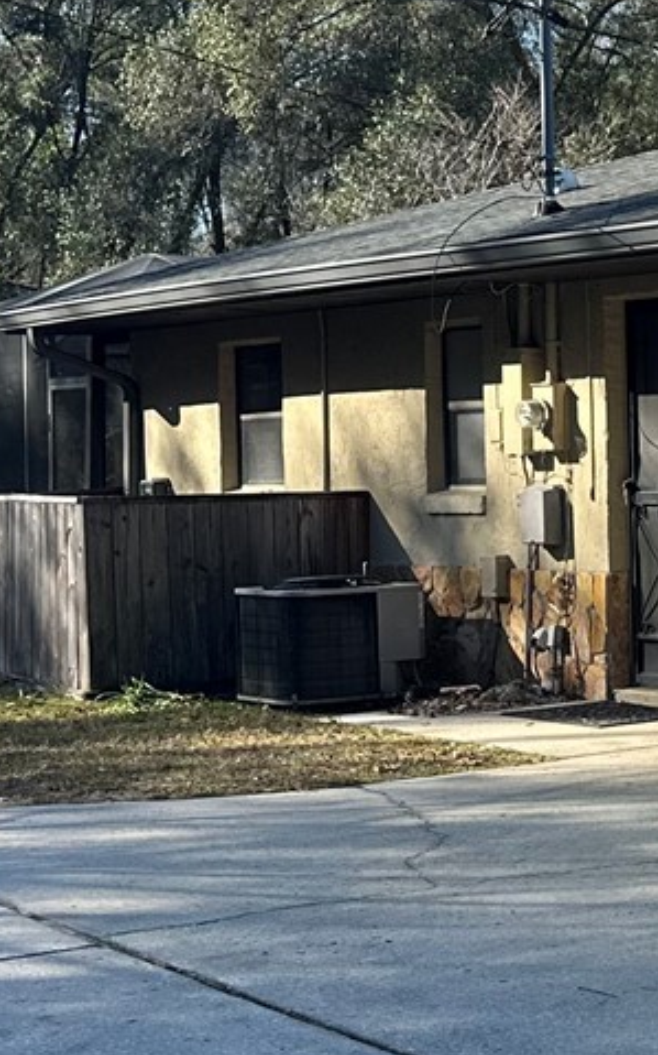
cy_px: 478
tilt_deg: -0.7
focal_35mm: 85
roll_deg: +0.6
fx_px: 2441
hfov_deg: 13.3
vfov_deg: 24.4
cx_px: 1314
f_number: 1.78
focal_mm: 6.86
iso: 80
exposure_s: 1/1988
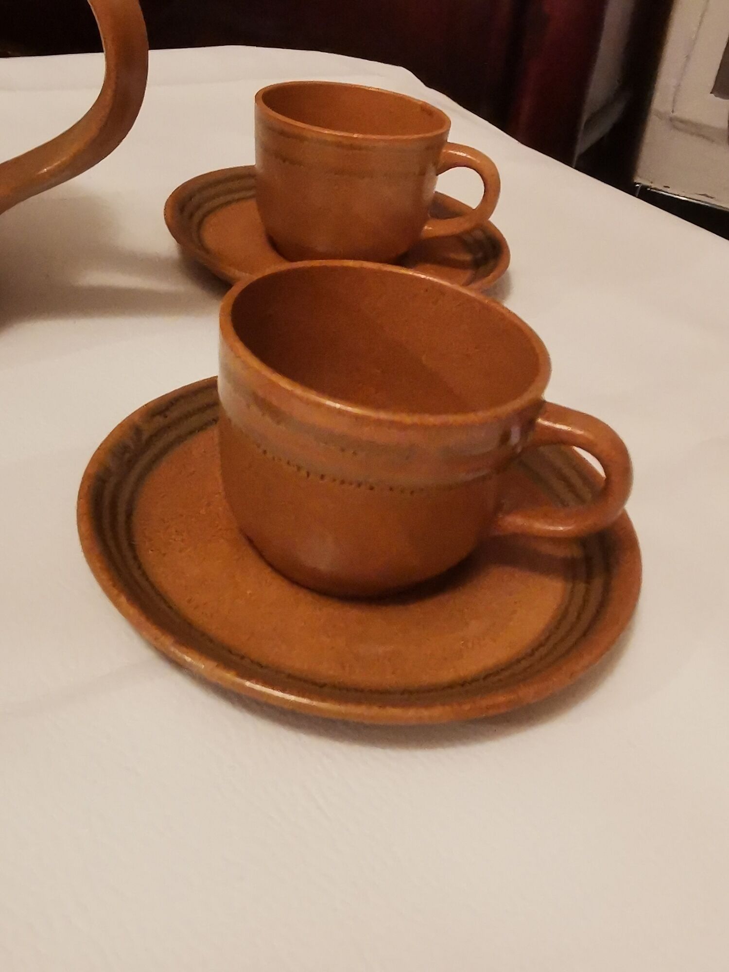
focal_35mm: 35
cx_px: 364
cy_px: 486
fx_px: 983
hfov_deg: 40.7
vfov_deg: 52.6
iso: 640
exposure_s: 1/16.7
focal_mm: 2.35
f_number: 2.2
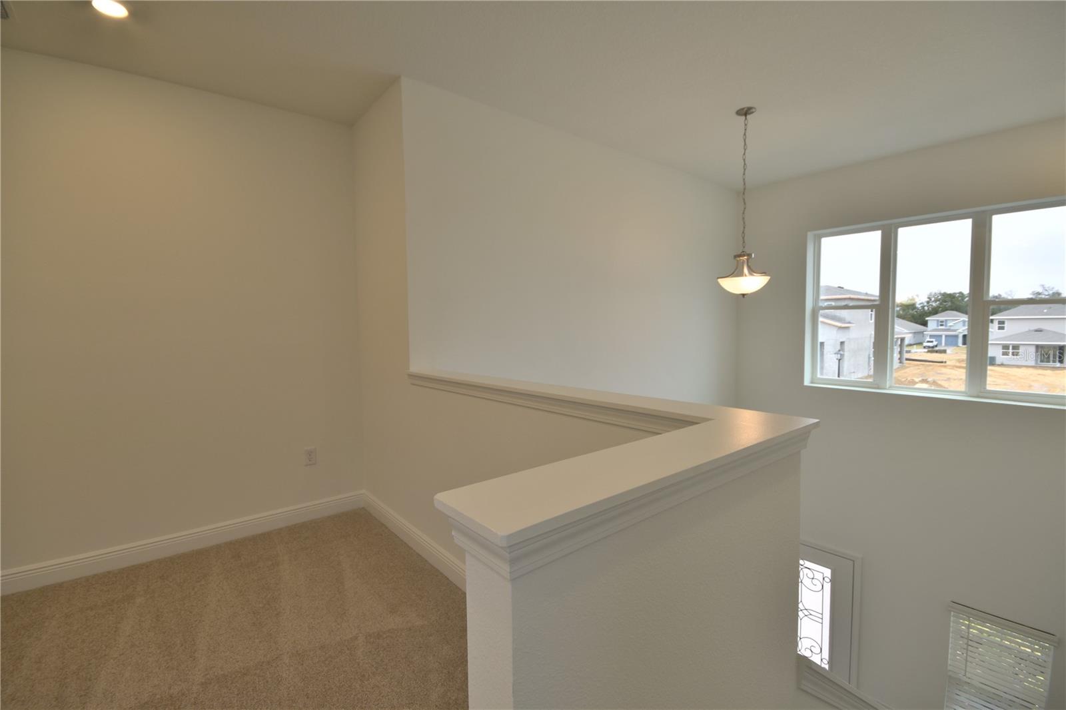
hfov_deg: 100.4
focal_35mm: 15
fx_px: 444
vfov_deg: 77.3
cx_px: 533
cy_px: 355
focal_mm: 10
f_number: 10
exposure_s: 1/20
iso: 100
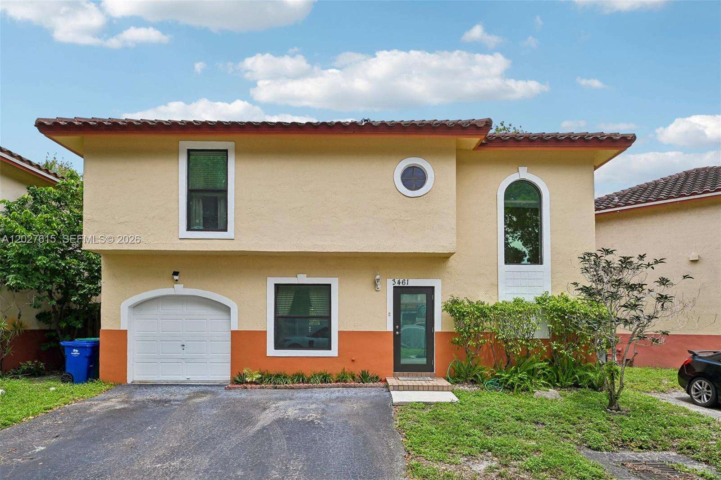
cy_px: 240
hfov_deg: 84.0
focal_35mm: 20
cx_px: 360
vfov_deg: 61.9
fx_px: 400
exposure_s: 1/200
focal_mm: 20
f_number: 7.1
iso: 100
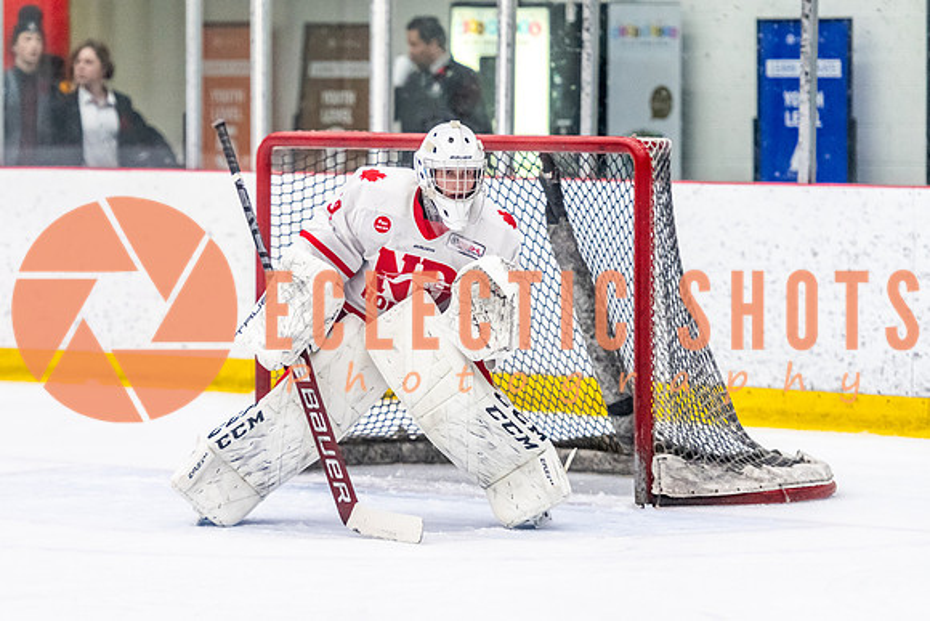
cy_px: 294
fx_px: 5269
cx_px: 374
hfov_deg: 10.1
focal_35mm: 204
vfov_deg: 6.7
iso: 4000
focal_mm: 155
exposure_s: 1/800
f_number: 2.8
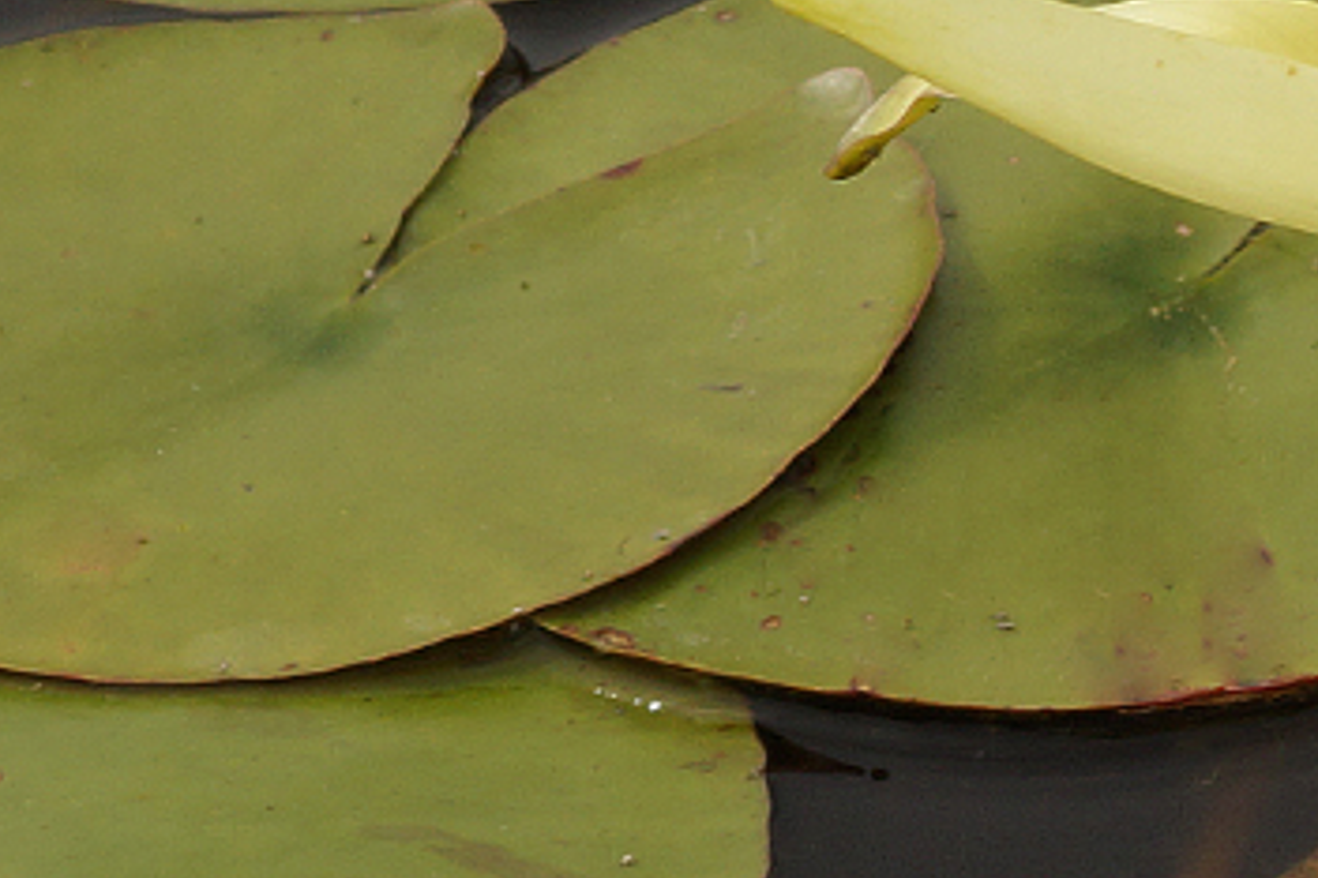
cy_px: 431
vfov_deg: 2.7
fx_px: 18780
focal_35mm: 513
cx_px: 1724
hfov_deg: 4.0
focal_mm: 100
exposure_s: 1/160
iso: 160
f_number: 13
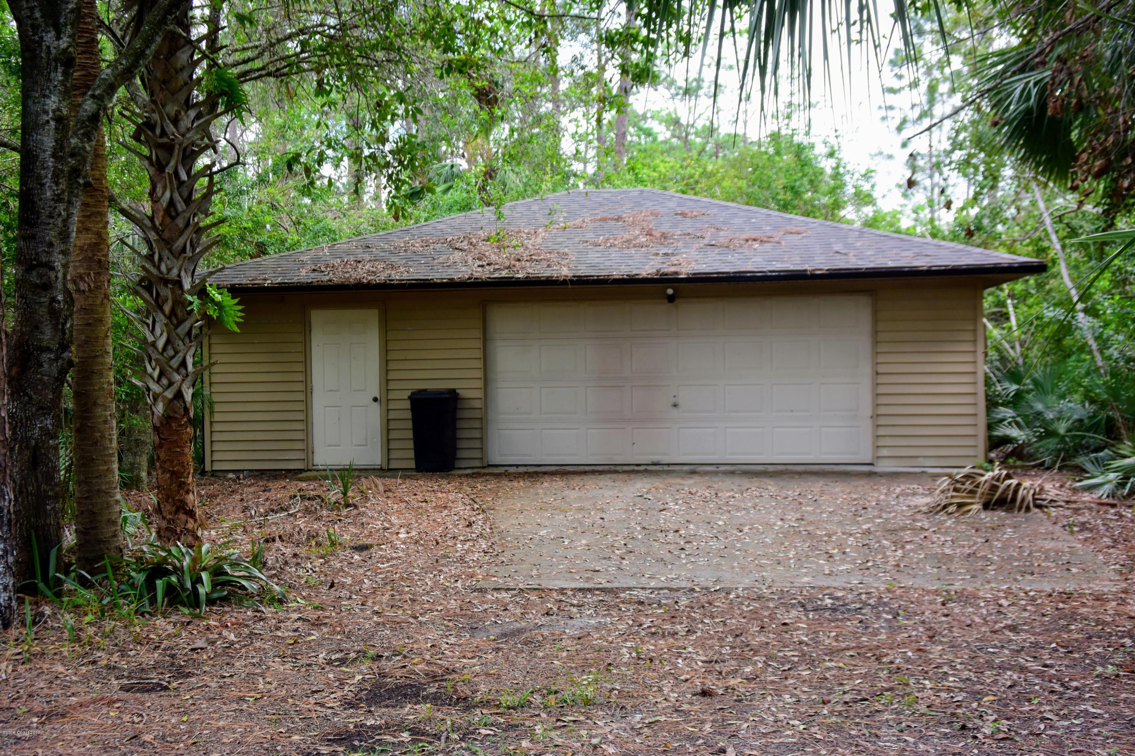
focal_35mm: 44
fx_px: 1387
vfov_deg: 30.5
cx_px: 568
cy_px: 378
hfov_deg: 44.5
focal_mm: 16.5
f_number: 4.5
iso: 160
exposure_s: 1/100
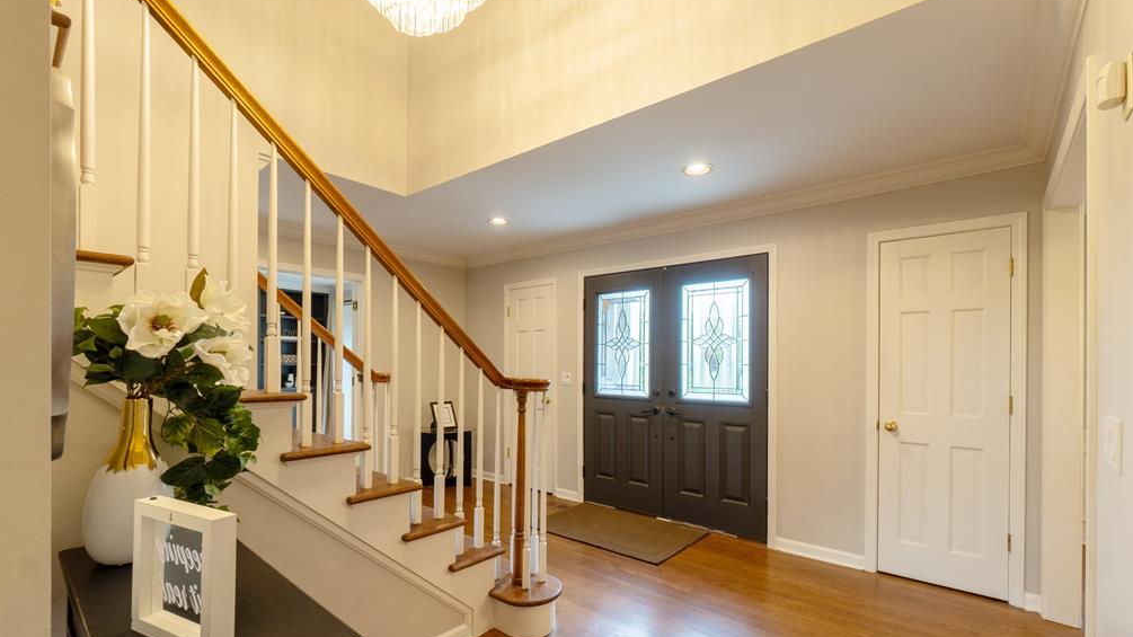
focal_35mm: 16
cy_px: 368
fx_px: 481
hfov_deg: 99.4
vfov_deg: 66.7
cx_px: 567
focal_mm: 10
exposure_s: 1/60
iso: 100
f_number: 8
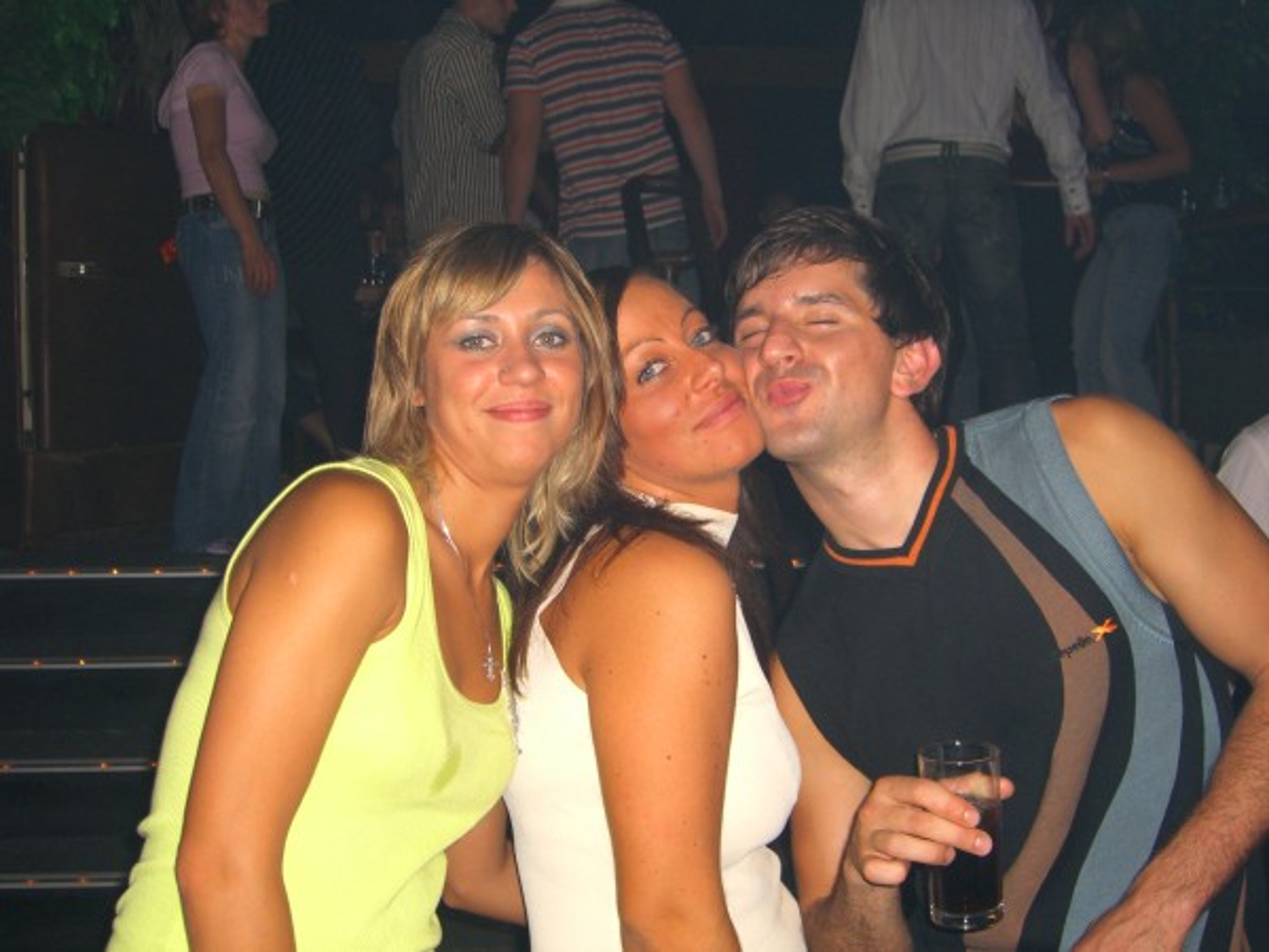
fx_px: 1686
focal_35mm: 46
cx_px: 634
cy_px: 476
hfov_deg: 41.2
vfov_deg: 31.5
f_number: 3.1
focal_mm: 9.5
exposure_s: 1/60
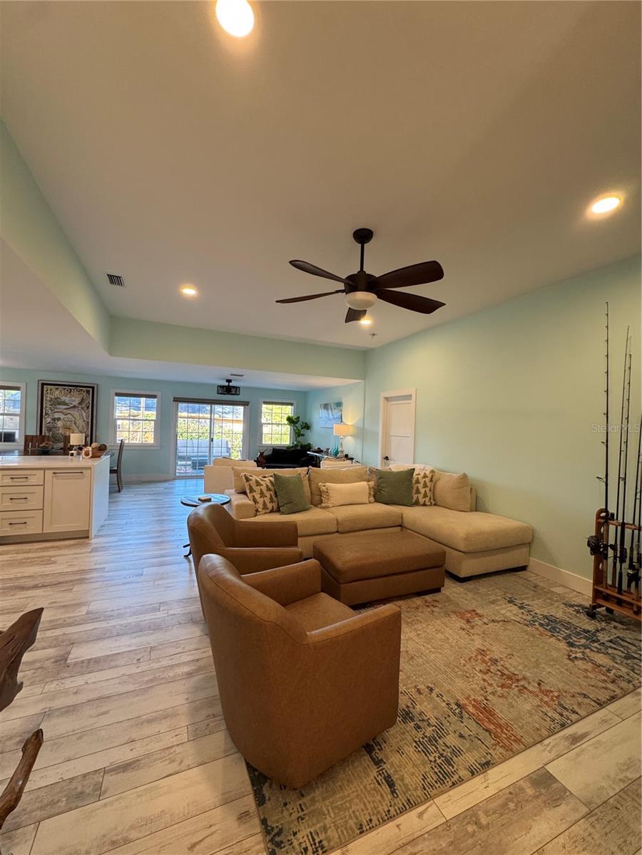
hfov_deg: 85.7
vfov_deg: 102.1
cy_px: 428
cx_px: 321
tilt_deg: +0.1
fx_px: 346
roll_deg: -1.2
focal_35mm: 14
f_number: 2.2
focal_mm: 2.22
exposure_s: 1/120
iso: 250
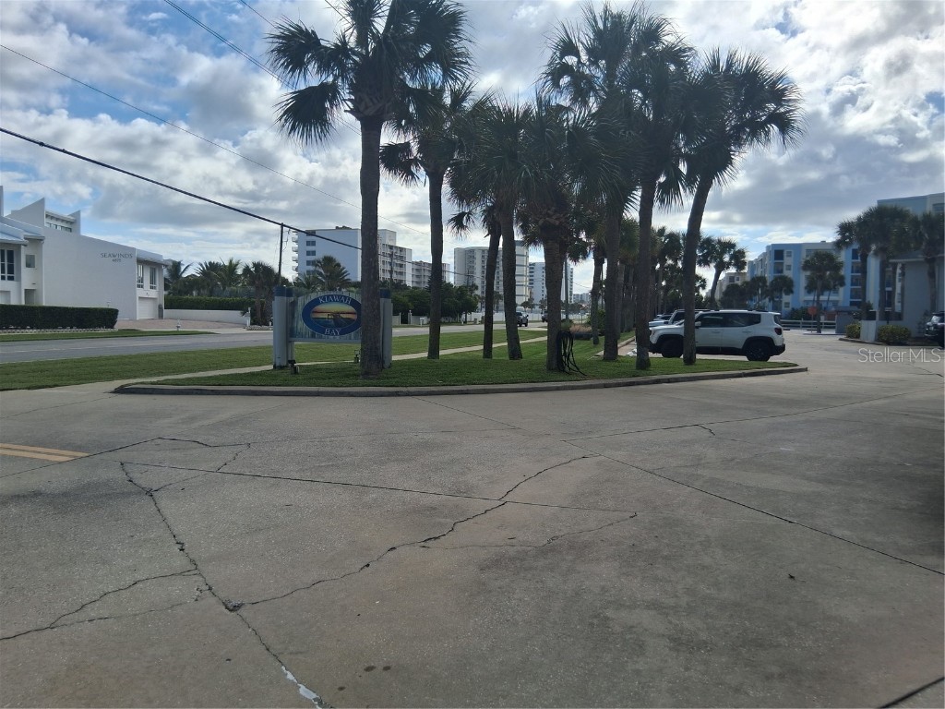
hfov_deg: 67.3
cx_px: 472
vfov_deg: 53.1
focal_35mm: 26
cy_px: 354
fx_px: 710
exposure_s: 1/1597
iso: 25
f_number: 1.8
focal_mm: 3.98
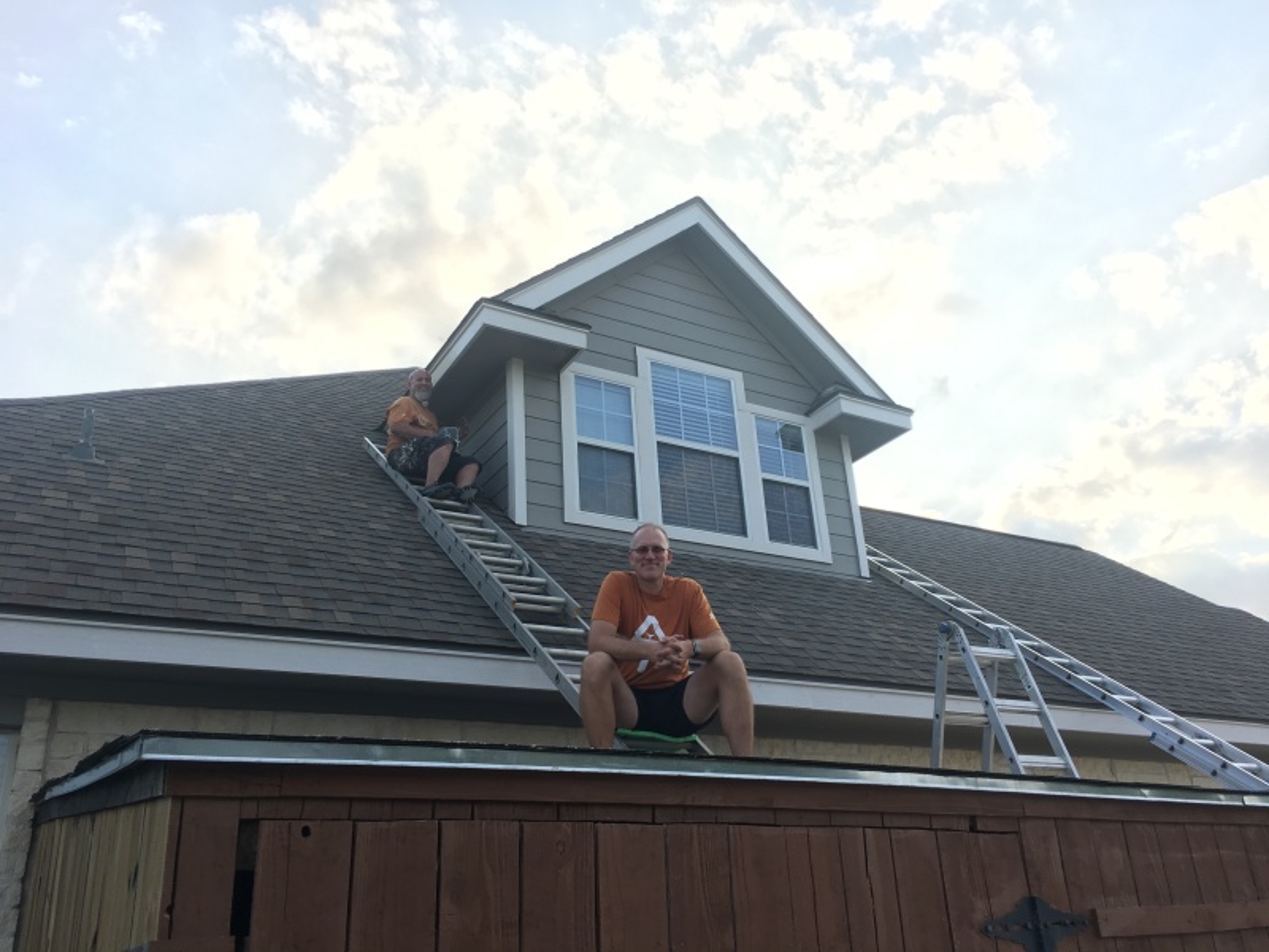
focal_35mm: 29
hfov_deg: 61.7
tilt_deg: +25.7
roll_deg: +1.0
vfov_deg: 48.2
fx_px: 1063
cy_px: 476
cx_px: 634
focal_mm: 4.15
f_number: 2.2
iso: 25
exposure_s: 1/425
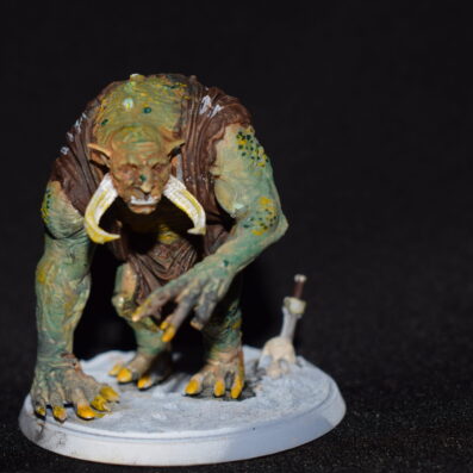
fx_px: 1339
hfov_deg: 20.0
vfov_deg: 20.0
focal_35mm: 87
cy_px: 237
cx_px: 166
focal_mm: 45
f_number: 8
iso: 100
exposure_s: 1/60
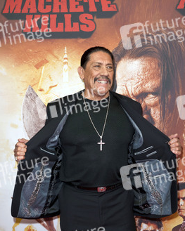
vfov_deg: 29.5
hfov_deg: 23.8
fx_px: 438
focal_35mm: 64
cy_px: 138
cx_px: 92
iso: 800
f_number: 5
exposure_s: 1/250
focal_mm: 56
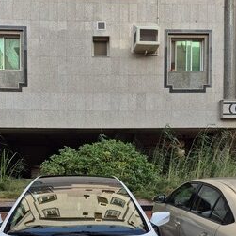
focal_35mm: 37
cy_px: 166
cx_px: 87
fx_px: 285
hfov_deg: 44.5
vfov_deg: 44.0
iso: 25
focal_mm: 5.4
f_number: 1.8
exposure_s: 1/688
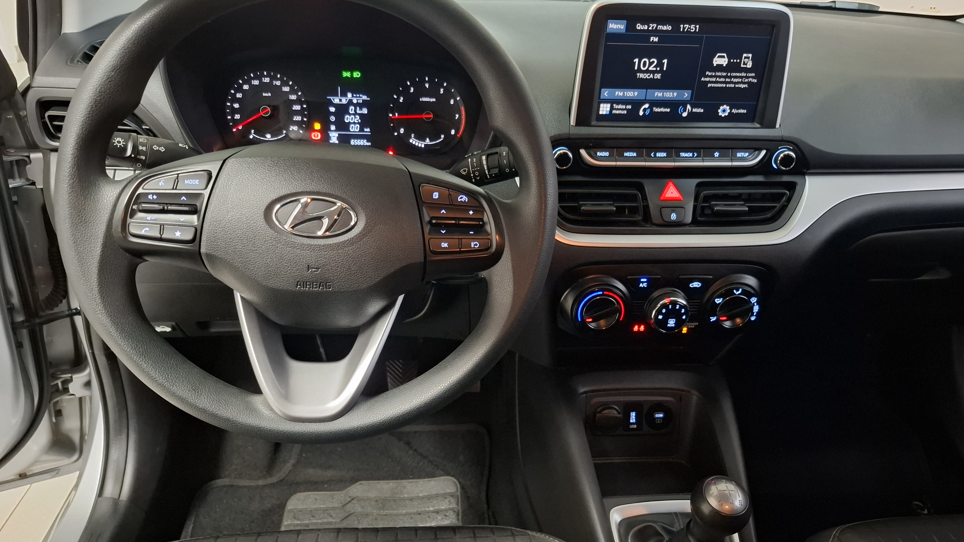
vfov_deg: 44.4
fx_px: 665
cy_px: 290
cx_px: 496
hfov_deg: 71.9
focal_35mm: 26
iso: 800
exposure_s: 1/20
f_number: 1.8
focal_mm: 5.54
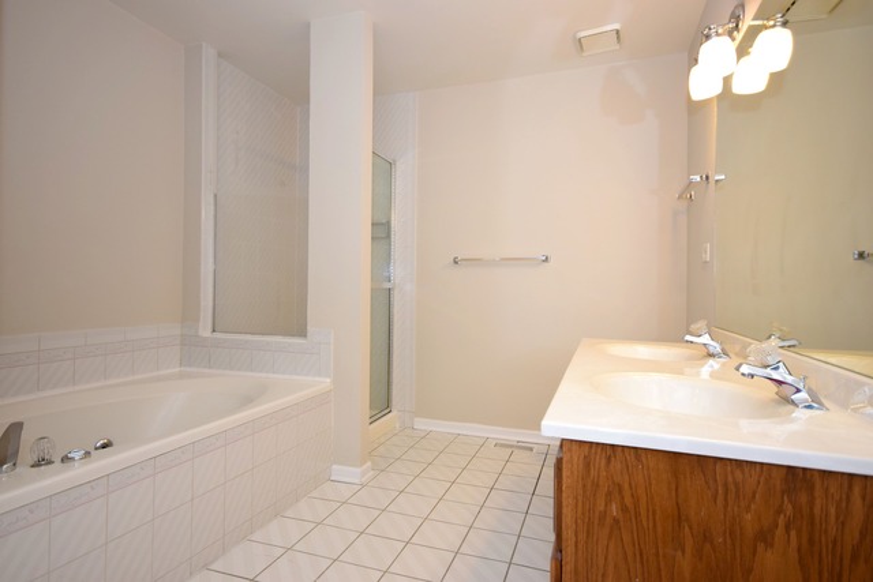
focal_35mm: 20
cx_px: 436
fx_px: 473
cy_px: 291
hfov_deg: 85.4
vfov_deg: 63.2
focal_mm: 13
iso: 500
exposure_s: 1/60
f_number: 6.3
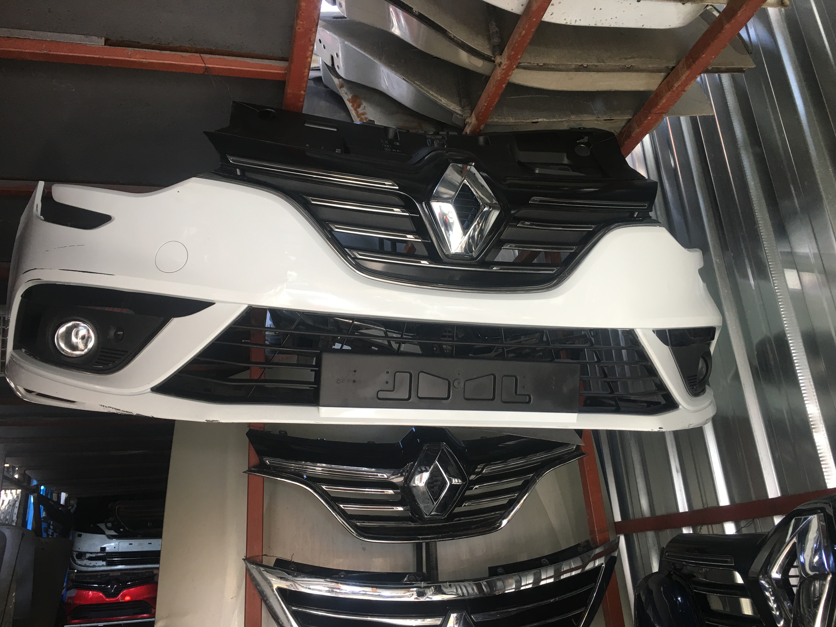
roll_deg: +3.7
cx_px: 418
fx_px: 700
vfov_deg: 48.2
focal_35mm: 29
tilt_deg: +20.7
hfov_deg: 61.7
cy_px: 314
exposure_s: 1/33
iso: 32
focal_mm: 4.15
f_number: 2.2
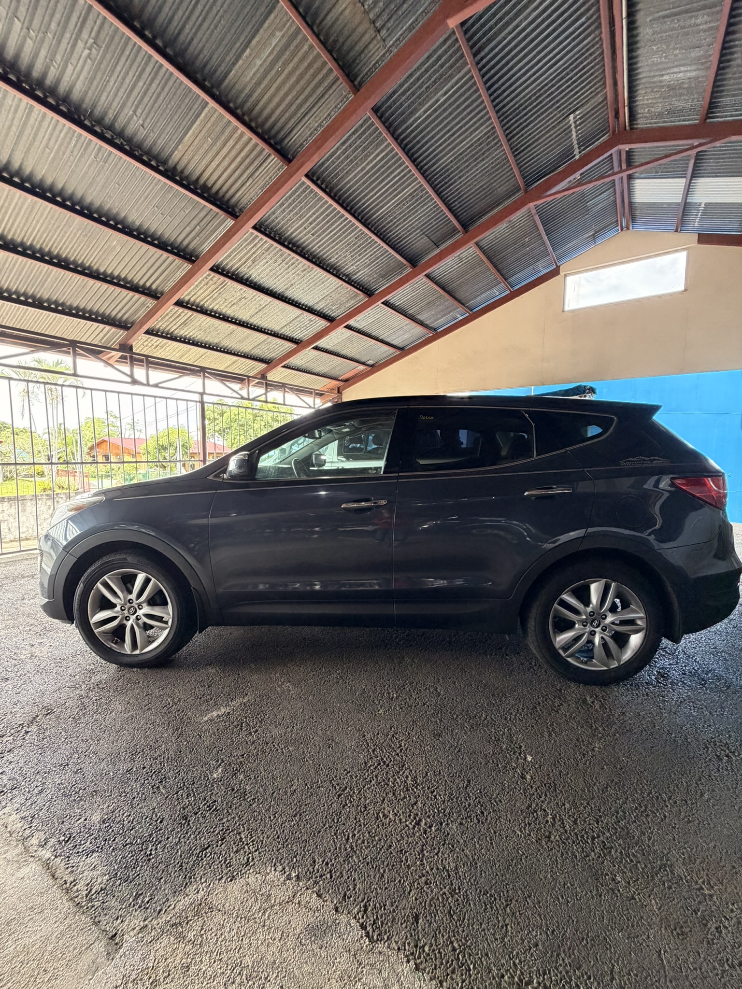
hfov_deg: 85.7
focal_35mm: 14
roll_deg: -0.5
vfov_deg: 102.1
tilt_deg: -6.2
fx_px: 400
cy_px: 494
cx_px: 371
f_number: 2.2
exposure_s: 1/114
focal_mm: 2.22
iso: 320
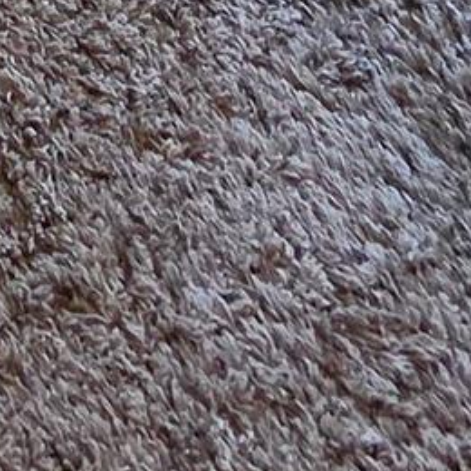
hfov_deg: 13.0
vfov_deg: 8.4
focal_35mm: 102
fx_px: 1570
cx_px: -654
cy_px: -1370
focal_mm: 2.2
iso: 200
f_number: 2.2
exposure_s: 1/60
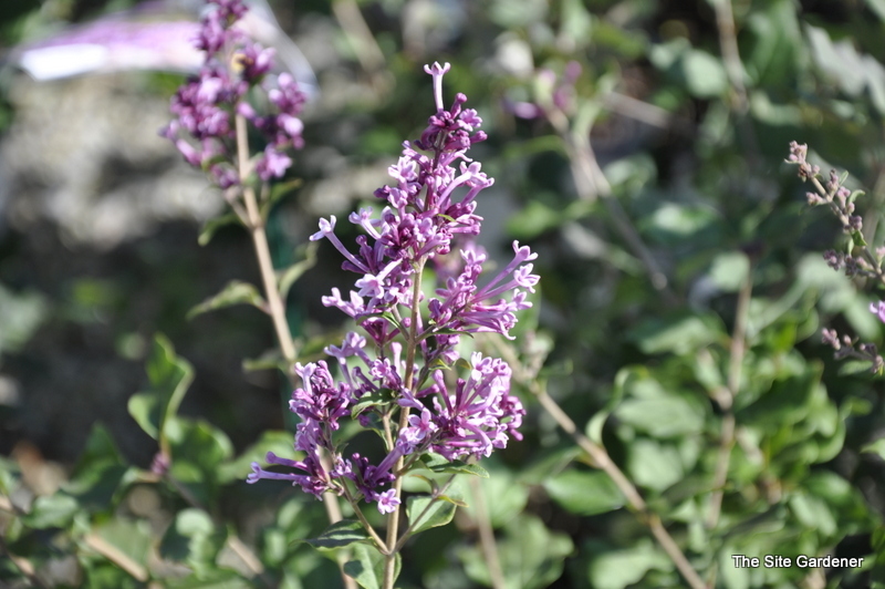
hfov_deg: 13.1
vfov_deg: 8.7
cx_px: 442
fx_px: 3869
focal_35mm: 158
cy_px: 294
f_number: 6.3
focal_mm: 105
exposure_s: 1/160
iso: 200
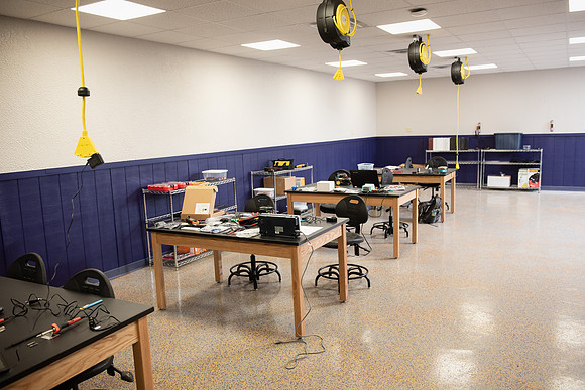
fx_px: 471
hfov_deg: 63.6
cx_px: 292
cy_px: 195
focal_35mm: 29
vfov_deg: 45.0
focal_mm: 29
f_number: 4
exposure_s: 1/160
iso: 1000
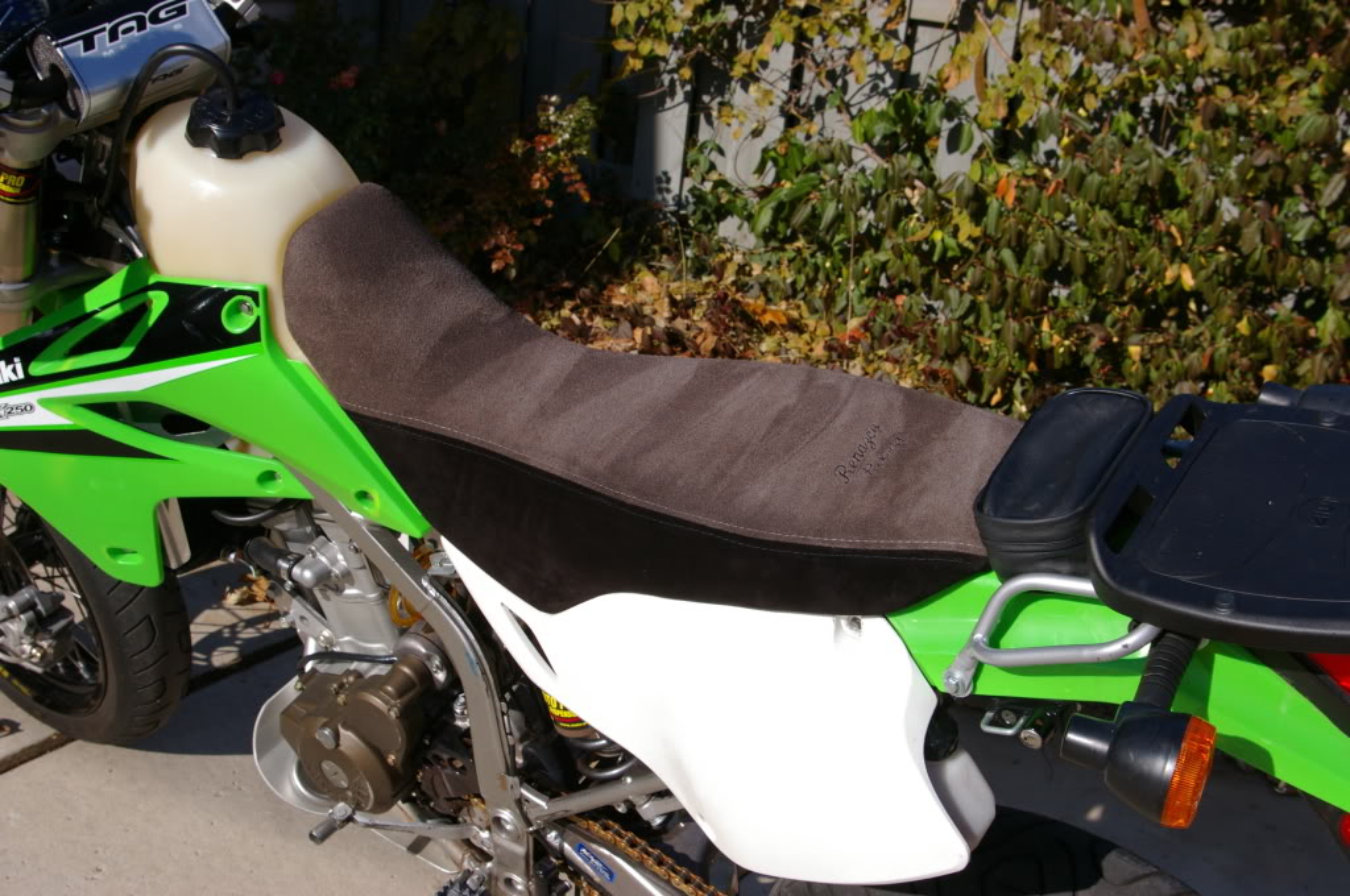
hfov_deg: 42.4
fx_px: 1742
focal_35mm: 46
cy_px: 448
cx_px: 675
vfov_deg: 28.9
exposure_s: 1/250
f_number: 11
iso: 200
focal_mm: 31
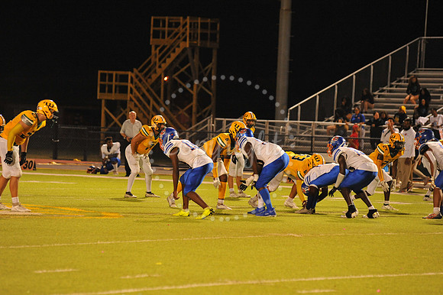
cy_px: 148
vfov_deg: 6.9
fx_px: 2460
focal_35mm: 200
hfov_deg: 10.3
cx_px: 222
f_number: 4.5
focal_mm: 200
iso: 3200
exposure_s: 1/160
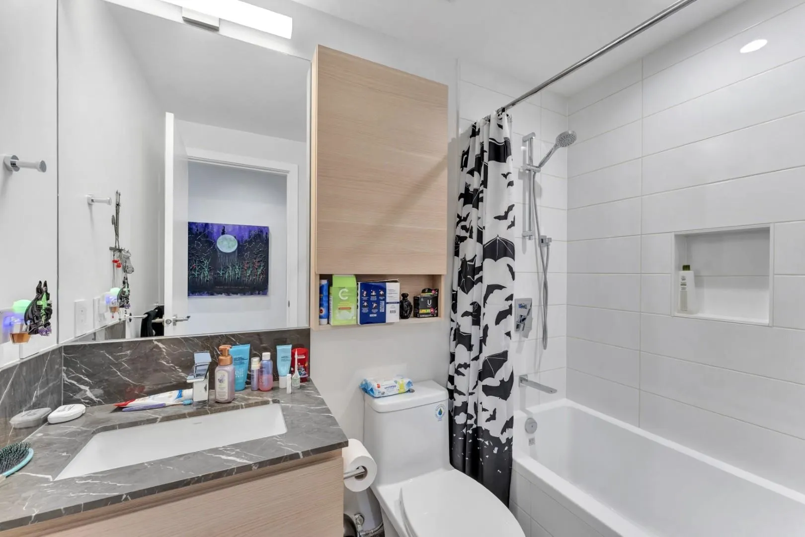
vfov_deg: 81.2
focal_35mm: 14
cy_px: 268
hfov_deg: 104.3
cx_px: 402
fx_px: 313
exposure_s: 1/20
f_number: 8
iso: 400
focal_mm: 14
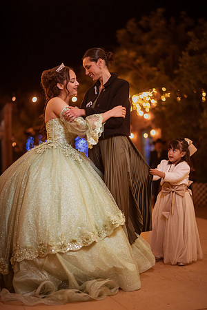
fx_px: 500
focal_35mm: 58
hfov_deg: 23.4
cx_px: 104
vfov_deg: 34.5
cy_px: 155
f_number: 1.4
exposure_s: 1/320
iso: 3200
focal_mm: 58
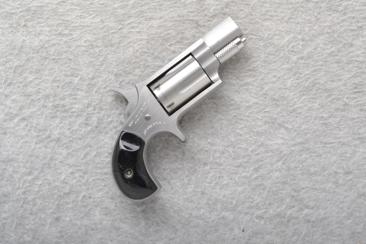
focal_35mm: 63
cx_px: 183
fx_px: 640
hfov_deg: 31.9
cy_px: 122
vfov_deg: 21.6
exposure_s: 1/160
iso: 3200
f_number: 20
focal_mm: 42
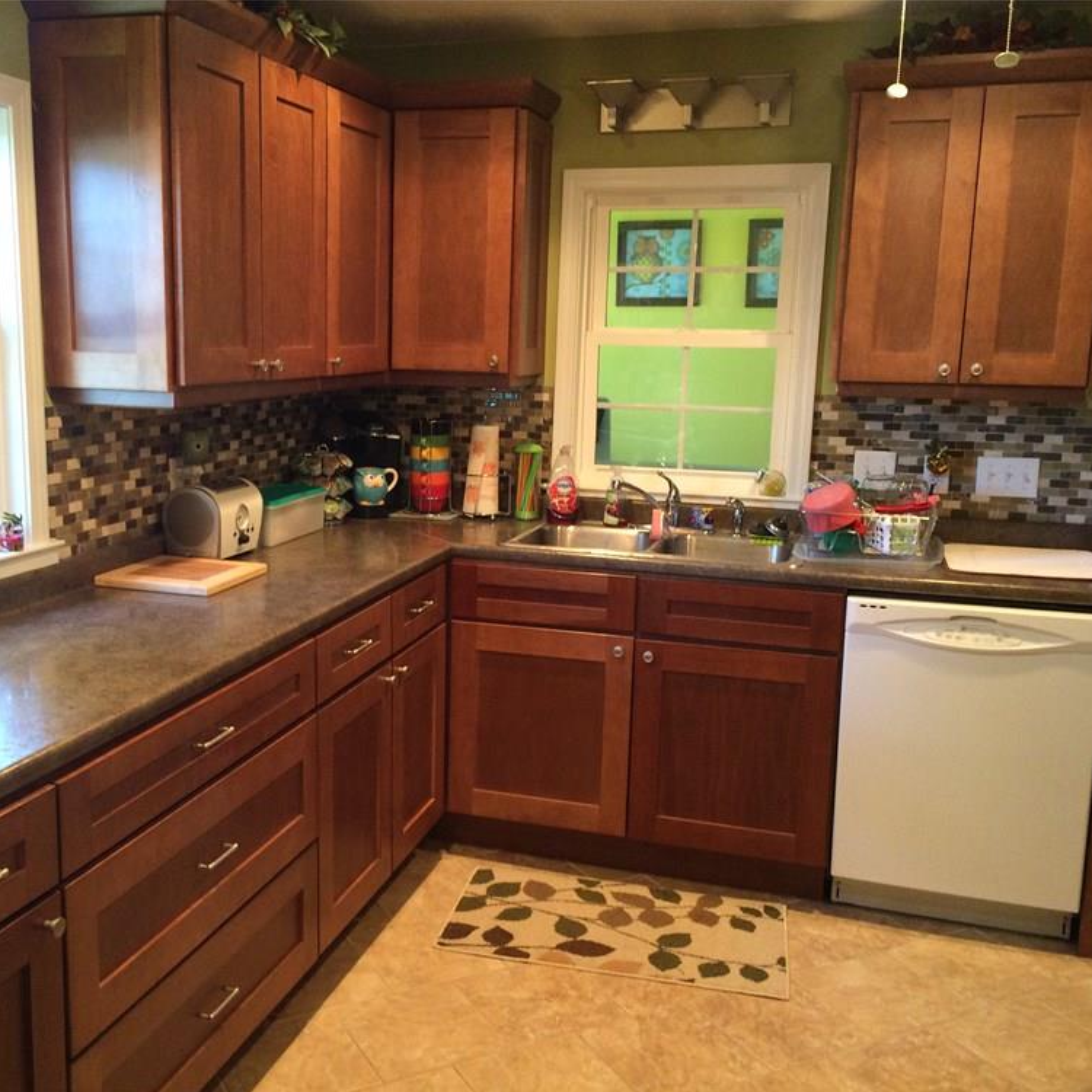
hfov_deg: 47.0
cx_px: 440
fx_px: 1249
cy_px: 558
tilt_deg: -12.2
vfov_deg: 47.2
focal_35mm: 35
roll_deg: -0.9
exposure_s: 1/30
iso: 160
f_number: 2.2
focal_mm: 4.15
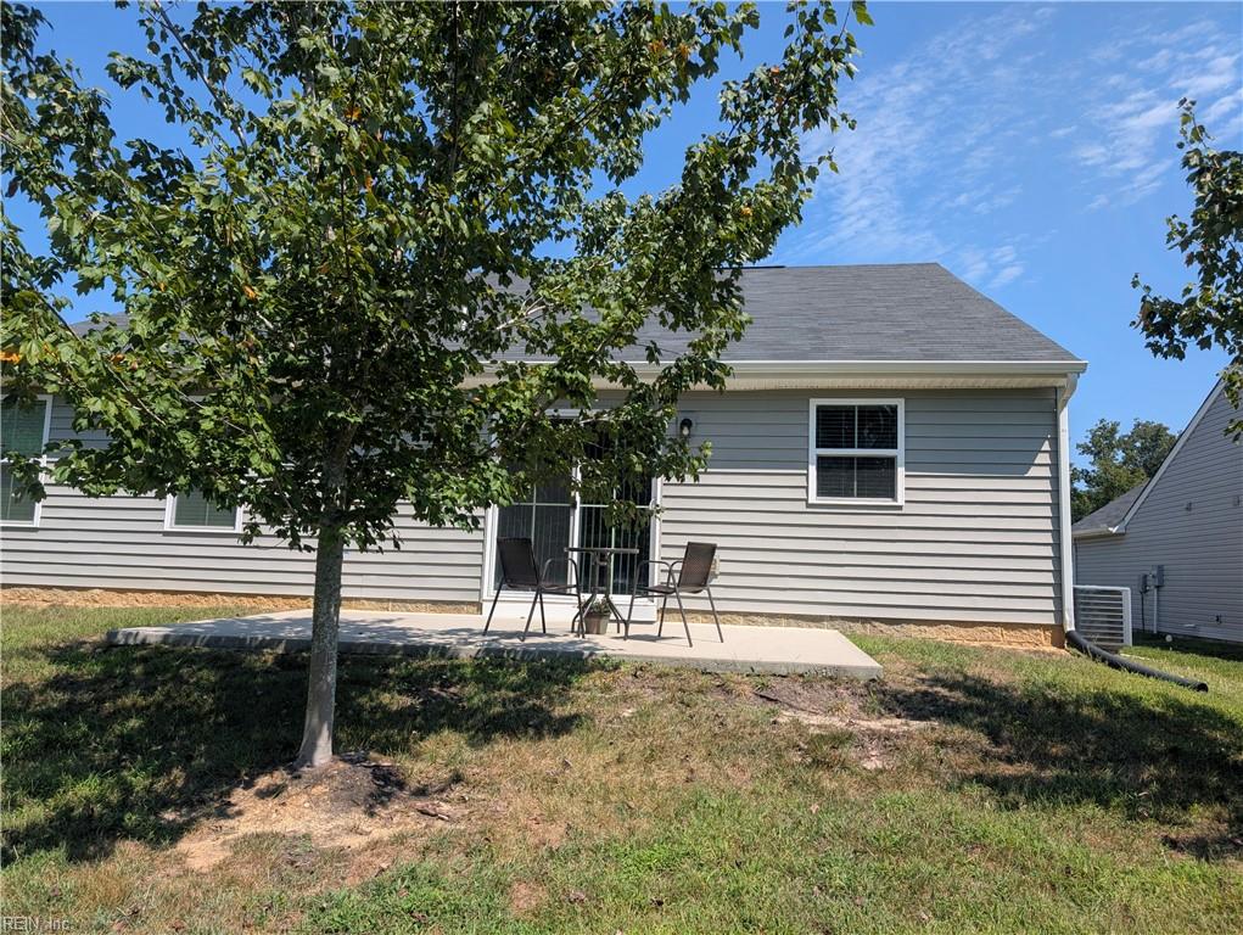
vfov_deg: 56.9
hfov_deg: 71.5
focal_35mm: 24
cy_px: 468
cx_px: 622
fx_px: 863
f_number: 1.68
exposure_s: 1/1073
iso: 20
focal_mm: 6.9
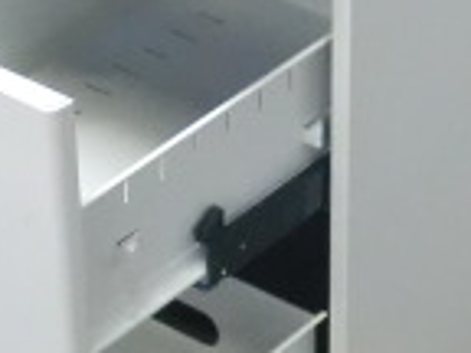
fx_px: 2299
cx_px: 291
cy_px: 124
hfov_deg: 11.7
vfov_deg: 8.8
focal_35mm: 169
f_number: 3.9
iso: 800
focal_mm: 6.9
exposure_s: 1/40
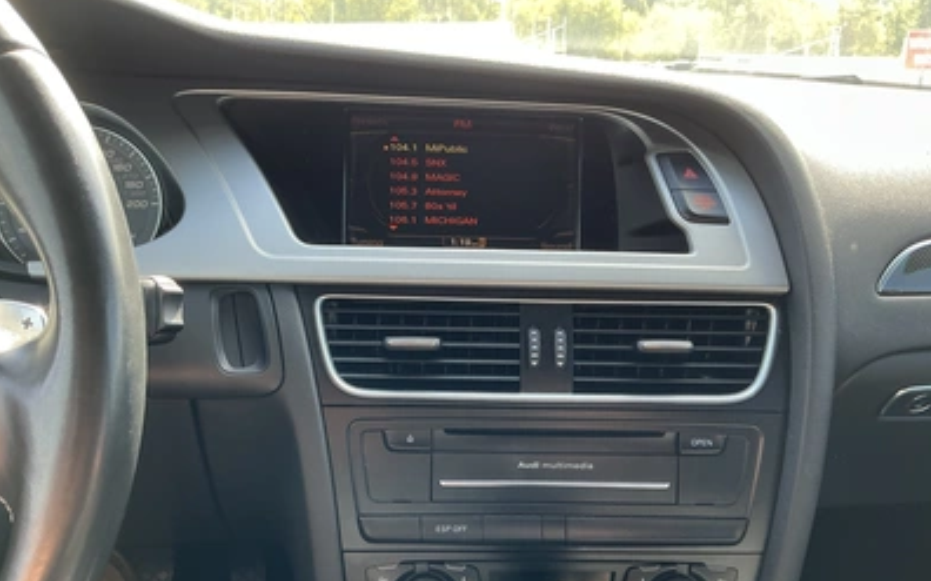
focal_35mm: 30
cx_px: 463
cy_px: 336
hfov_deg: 62.9
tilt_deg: -19.1
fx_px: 761
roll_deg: -0.2
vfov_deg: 41.7
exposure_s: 1/122
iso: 64
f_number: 1.8
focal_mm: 3
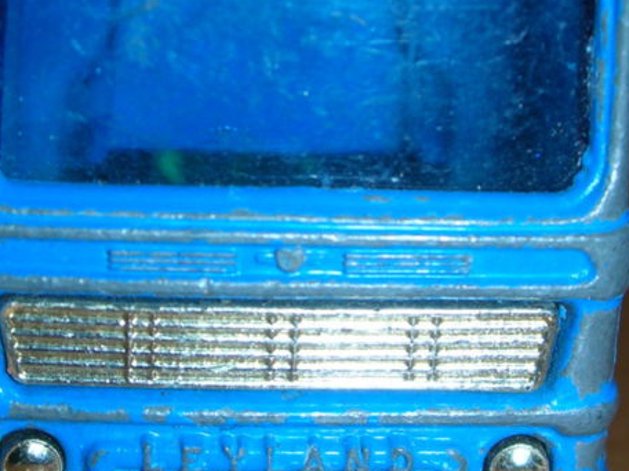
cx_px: 259
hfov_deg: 14.4
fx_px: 2489
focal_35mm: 137
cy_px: 227
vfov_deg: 10.8
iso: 50
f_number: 11.3
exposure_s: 1/120
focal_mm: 10.1
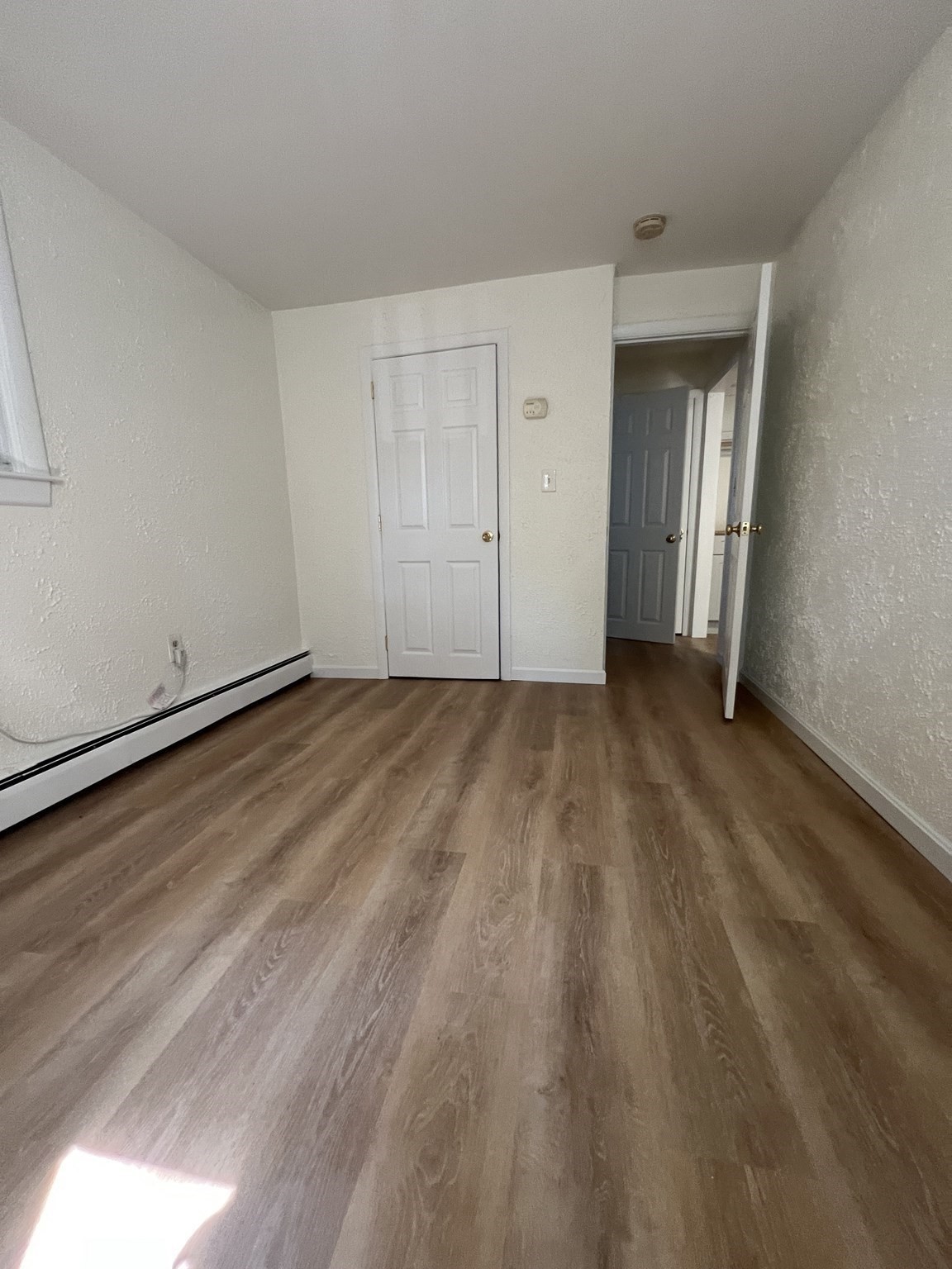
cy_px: 634
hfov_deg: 89.9
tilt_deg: -12.1
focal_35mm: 13
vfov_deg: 106.2
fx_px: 477
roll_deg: +2.9
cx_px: 476
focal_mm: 1.57
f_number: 1.8
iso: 250
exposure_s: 1/80
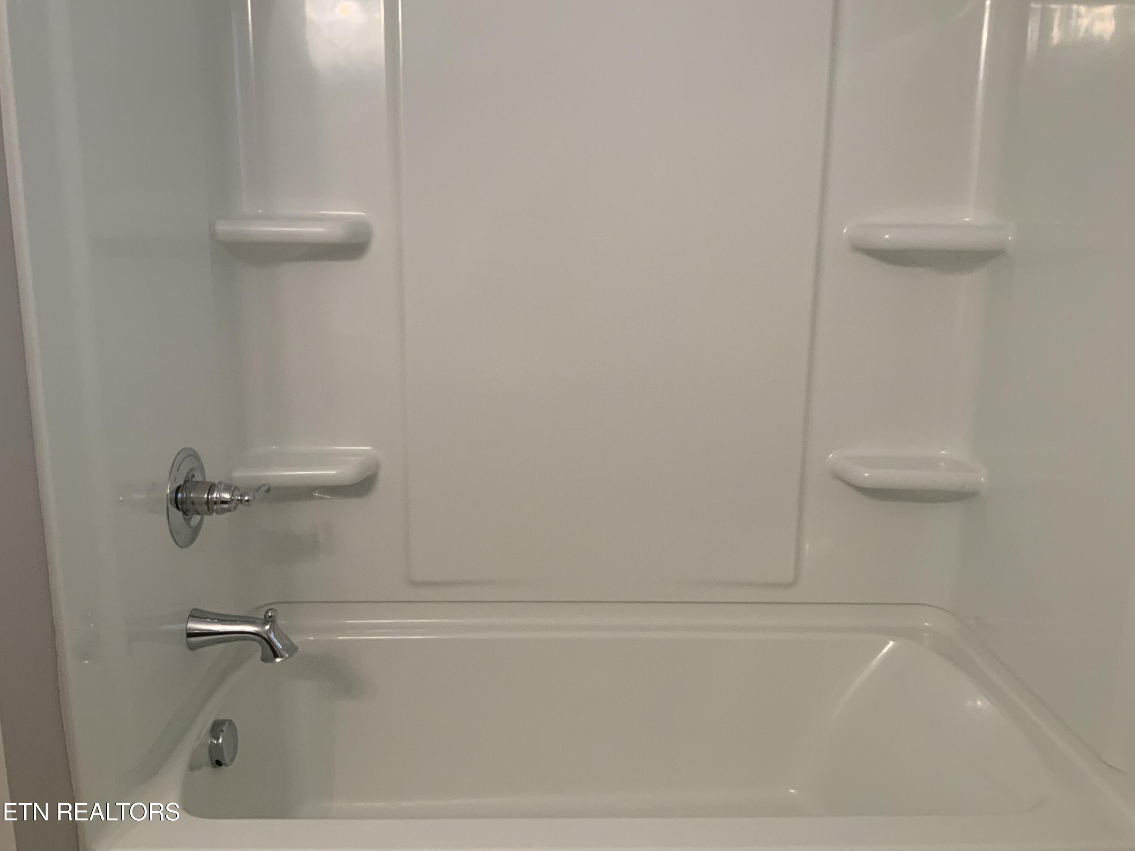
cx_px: 568
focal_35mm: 29
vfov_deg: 48.2
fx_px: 951
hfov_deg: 61.7
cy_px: 426
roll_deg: -0.3
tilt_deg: -10.0
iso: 100
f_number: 1.8
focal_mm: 3
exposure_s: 1/60
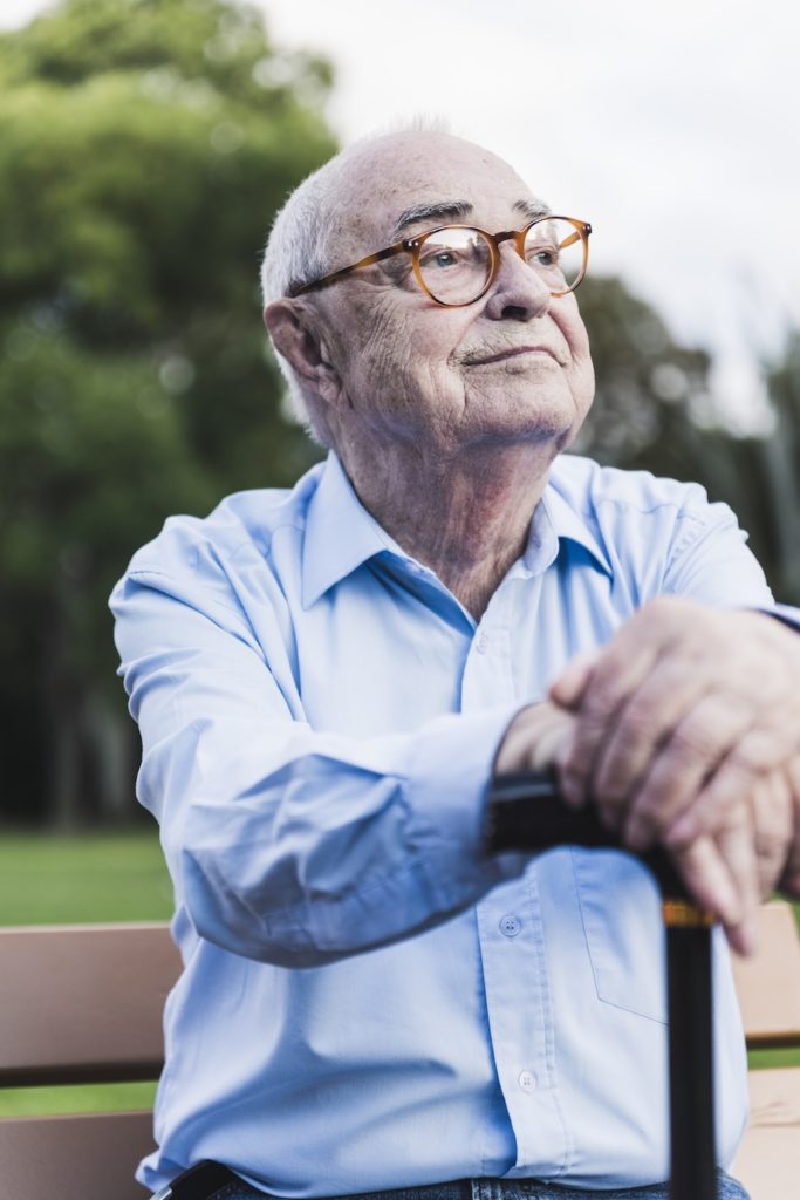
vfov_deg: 28.8
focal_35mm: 70
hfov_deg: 19.5
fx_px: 2332
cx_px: 400
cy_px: 600
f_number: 2.8
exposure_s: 1/500
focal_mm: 70
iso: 400
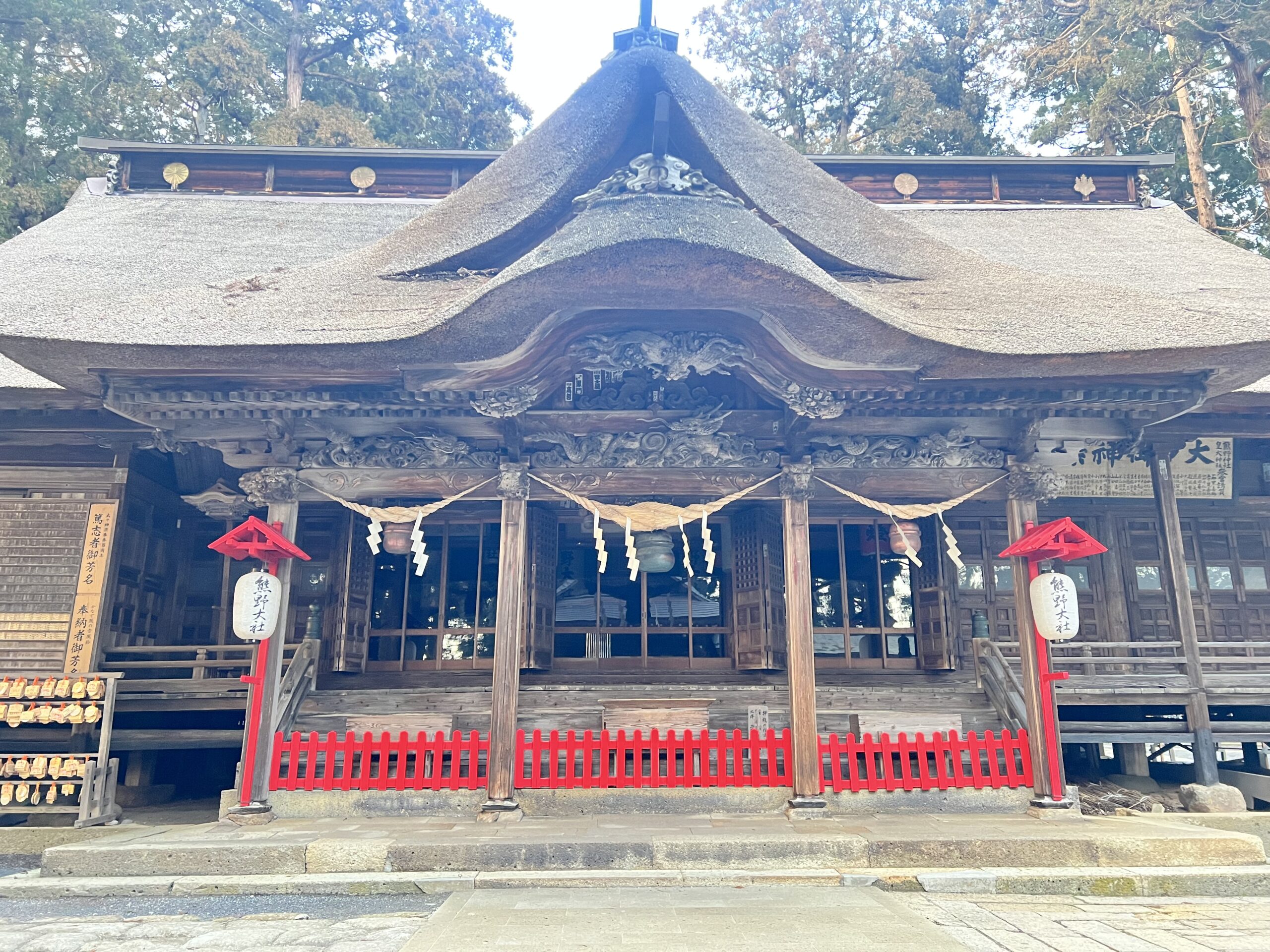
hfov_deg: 67.3
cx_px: 635
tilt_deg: +15.3
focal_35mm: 26
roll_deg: +0.4
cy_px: 476
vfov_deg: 53.1
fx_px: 954
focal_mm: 5.7
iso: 500
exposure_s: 1/40
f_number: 1.5
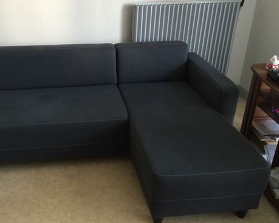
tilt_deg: -25.8
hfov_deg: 48.5
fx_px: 306
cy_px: 97
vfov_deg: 40.1
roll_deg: -1.4
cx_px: 101
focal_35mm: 37
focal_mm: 4.15
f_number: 2.2
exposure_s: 1/30
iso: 125
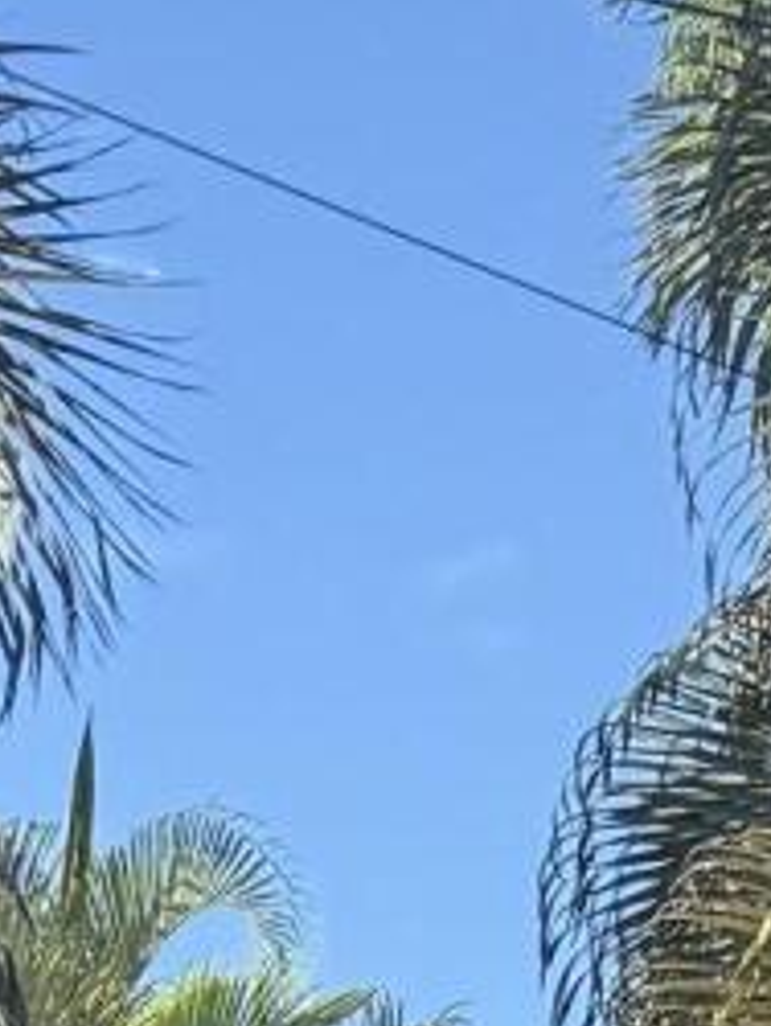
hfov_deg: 7.7
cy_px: 3570
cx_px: 1005
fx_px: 5692
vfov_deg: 8.0
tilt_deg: -12.6
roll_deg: +0.7
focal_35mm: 192
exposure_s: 1/1812
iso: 80
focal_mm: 6.76
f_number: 1.78
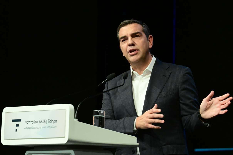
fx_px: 1695
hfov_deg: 7.9
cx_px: 116
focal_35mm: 262
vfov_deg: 5.2
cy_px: 78
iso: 8000
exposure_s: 1/500
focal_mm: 175
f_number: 5.6
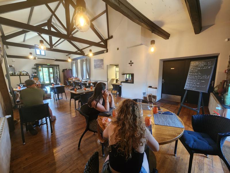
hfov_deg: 106.2
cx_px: 115
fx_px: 86
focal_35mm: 13
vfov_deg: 89.9
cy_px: 86
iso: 400
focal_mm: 2.2
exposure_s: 1/33.3
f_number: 2.2
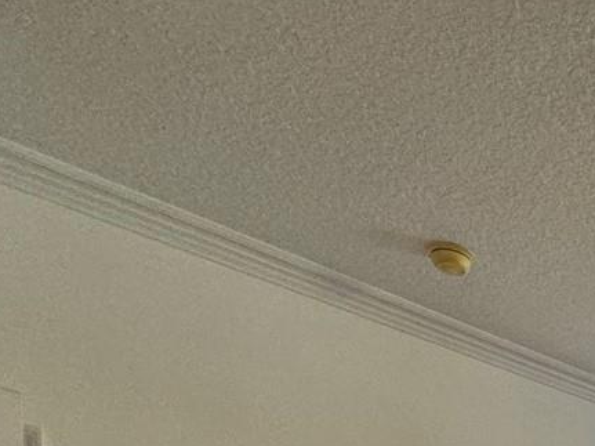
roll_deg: -1.7
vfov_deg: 20.4
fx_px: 894
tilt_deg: -4.1
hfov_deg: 28.4
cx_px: 821
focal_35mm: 52
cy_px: 793
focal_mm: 2.22
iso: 200
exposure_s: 1/120
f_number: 2.2
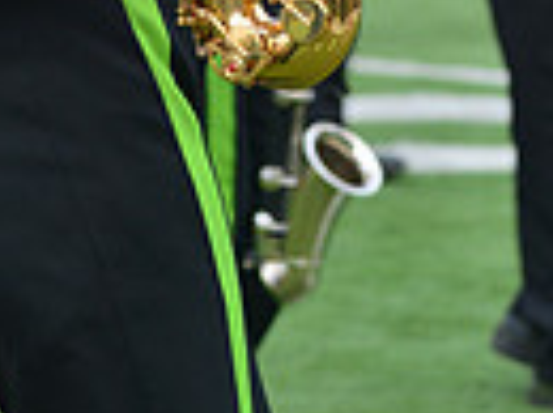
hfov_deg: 4.6
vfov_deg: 3.4
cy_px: -443
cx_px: 181
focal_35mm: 433
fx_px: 6905
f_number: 5.6
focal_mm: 130
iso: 200
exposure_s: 1/500
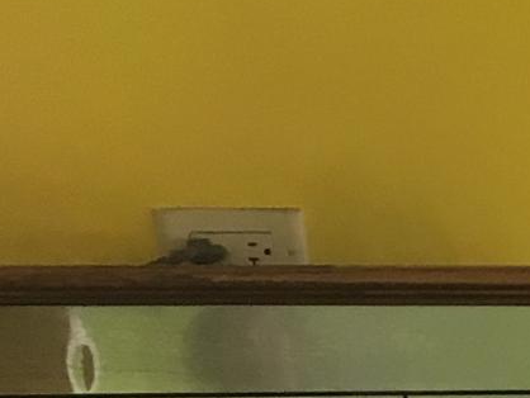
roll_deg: +0.9
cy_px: 1145
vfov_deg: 6.6
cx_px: 1699
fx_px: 3186
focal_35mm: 208
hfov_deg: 7.9
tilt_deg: -10.4
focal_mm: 4.15
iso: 25
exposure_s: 1/30
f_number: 2.2
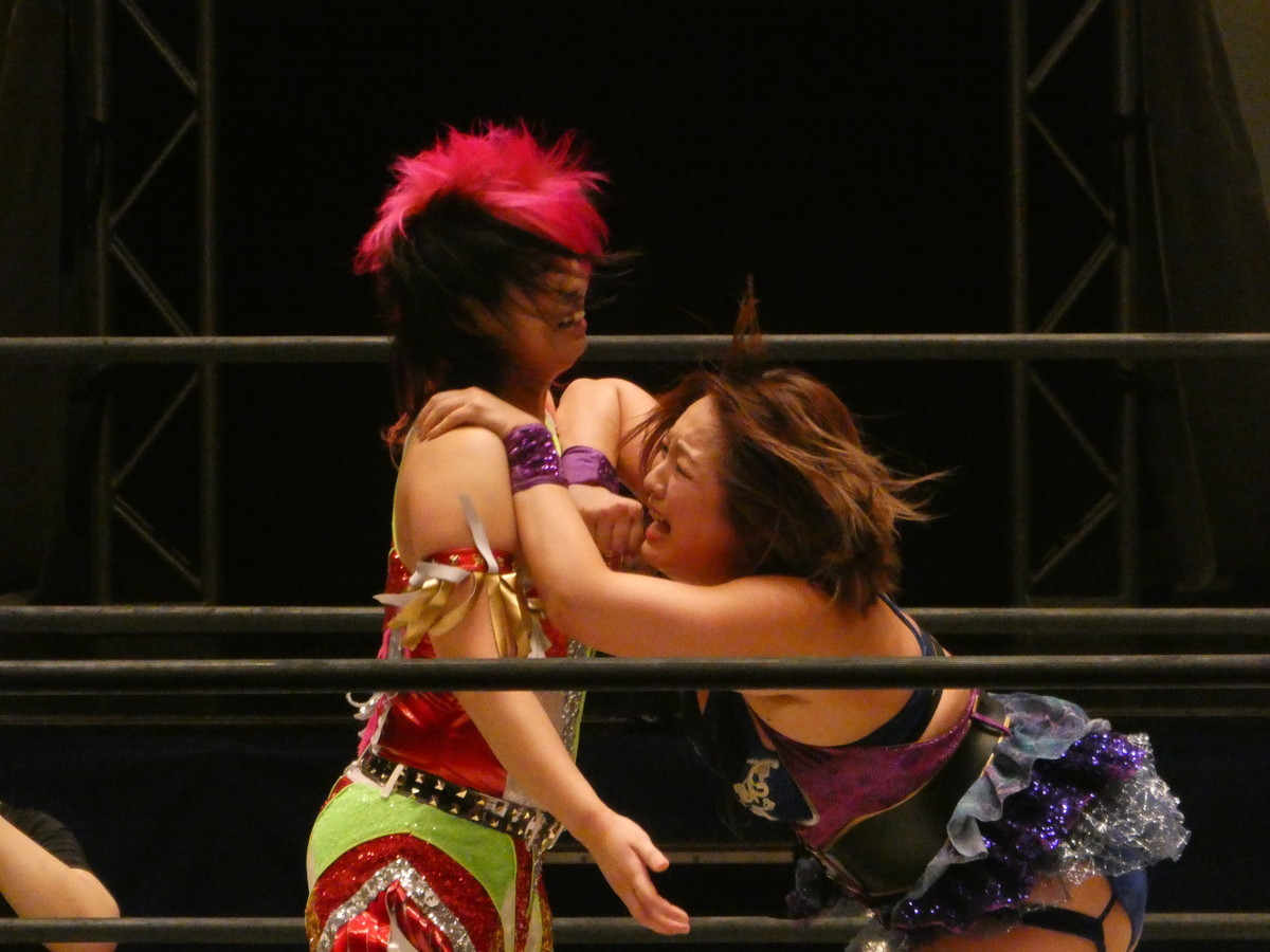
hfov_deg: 5.0
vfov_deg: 3.7
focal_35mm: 400
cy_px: 476
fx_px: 14675
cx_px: 635
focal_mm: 71.7
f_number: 6
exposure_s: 1/500
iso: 2000
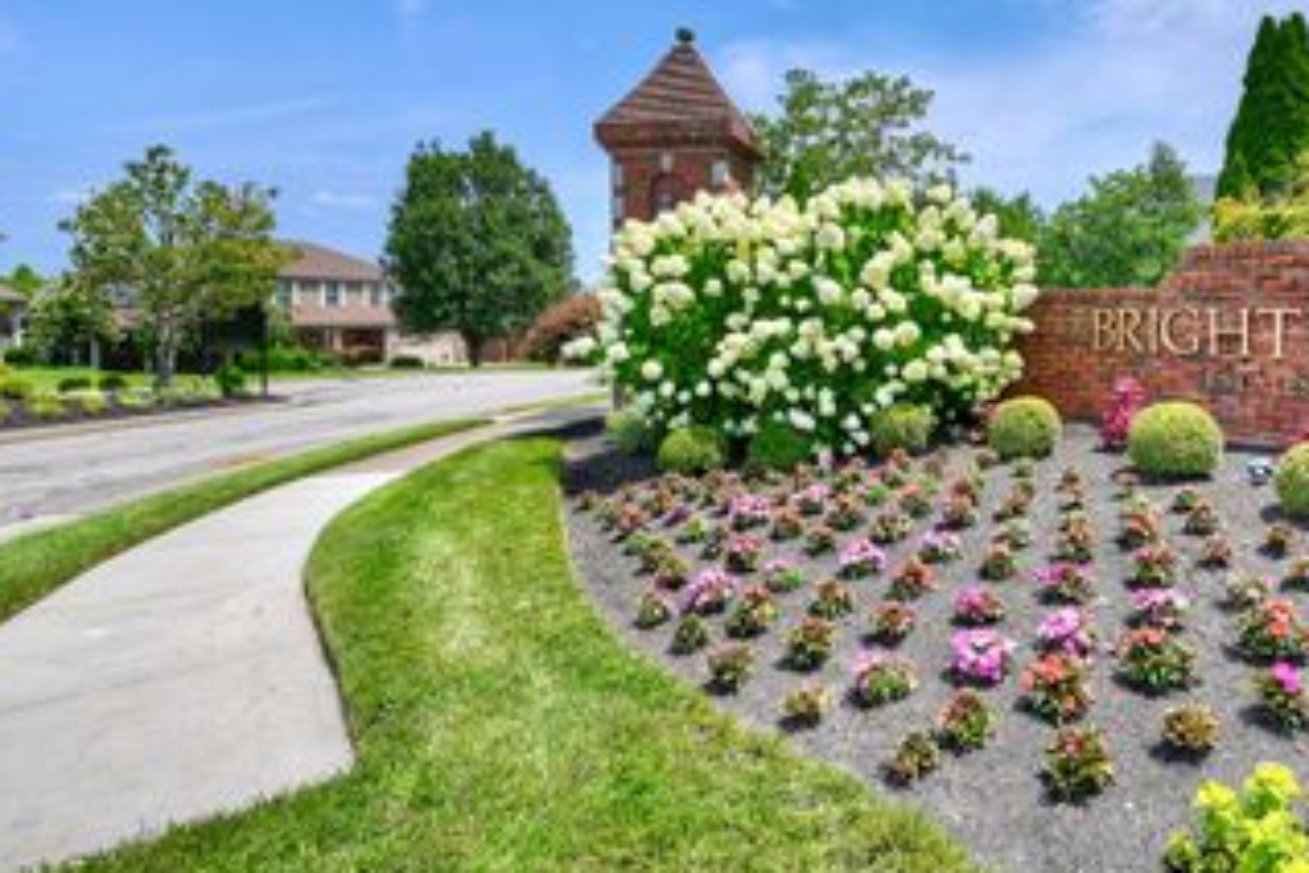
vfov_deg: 56.5
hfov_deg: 76.7
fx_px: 800
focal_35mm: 22
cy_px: 323
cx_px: 844
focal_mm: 14
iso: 100
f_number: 6.3
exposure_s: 1/200
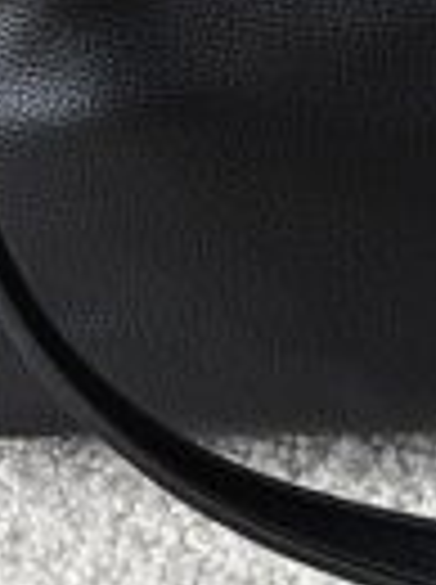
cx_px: 652
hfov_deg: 13.1
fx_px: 1803
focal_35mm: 107
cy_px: -371
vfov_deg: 16.3
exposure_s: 1/122
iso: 50
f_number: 1.6
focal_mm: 5.96
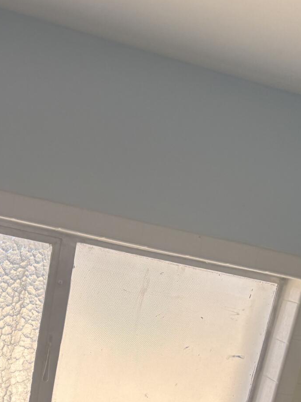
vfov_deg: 30.4
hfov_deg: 25.7
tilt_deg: -22.6
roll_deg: -8.4
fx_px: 661
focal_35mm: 57
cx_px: 142
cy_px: 437
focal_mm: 5.96
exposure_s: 1/256
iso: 40
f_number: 1.6
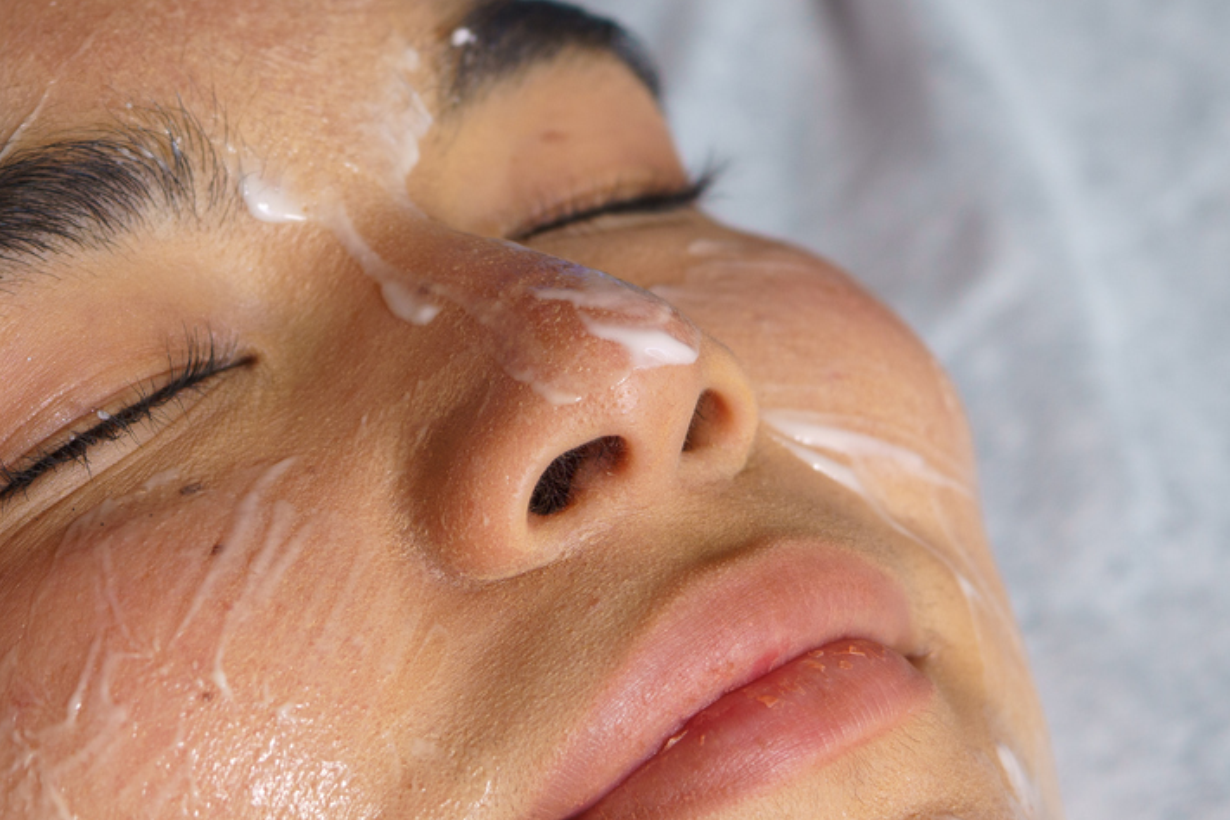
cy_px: 505
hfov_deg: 13.8
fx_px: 5090
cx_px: 436
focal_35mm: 149
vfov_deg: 9.2
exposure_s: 1/200
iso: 125
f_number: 4
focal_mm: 50
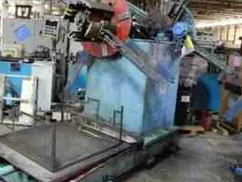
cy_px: 68
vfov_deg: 35.7
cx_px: 85
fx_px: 280
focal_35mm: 40
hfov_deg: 46.3
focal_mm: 18
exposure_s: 1/15
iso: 1600
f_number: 3.5
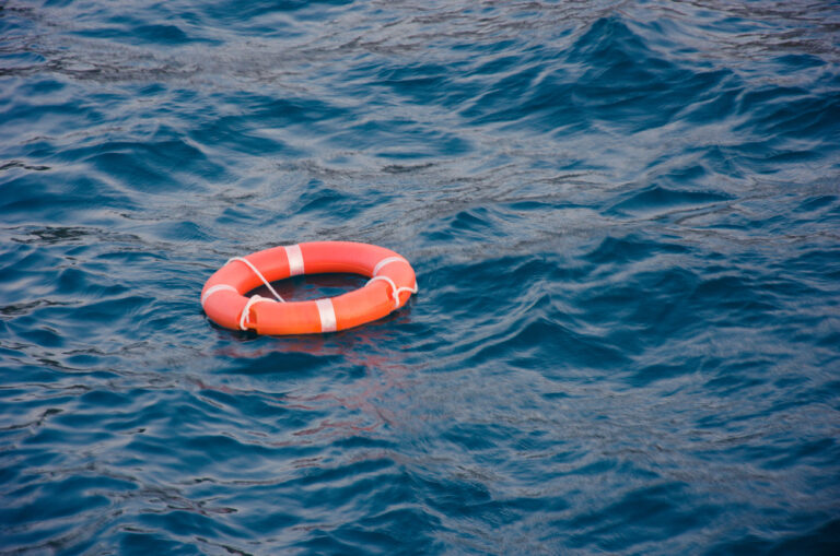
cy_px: 278
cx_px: 420
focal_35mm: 158
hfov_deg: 13.1
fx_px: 3668
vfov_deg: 8.7
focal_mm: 105
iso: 125
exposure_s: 1/30
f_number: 7.1
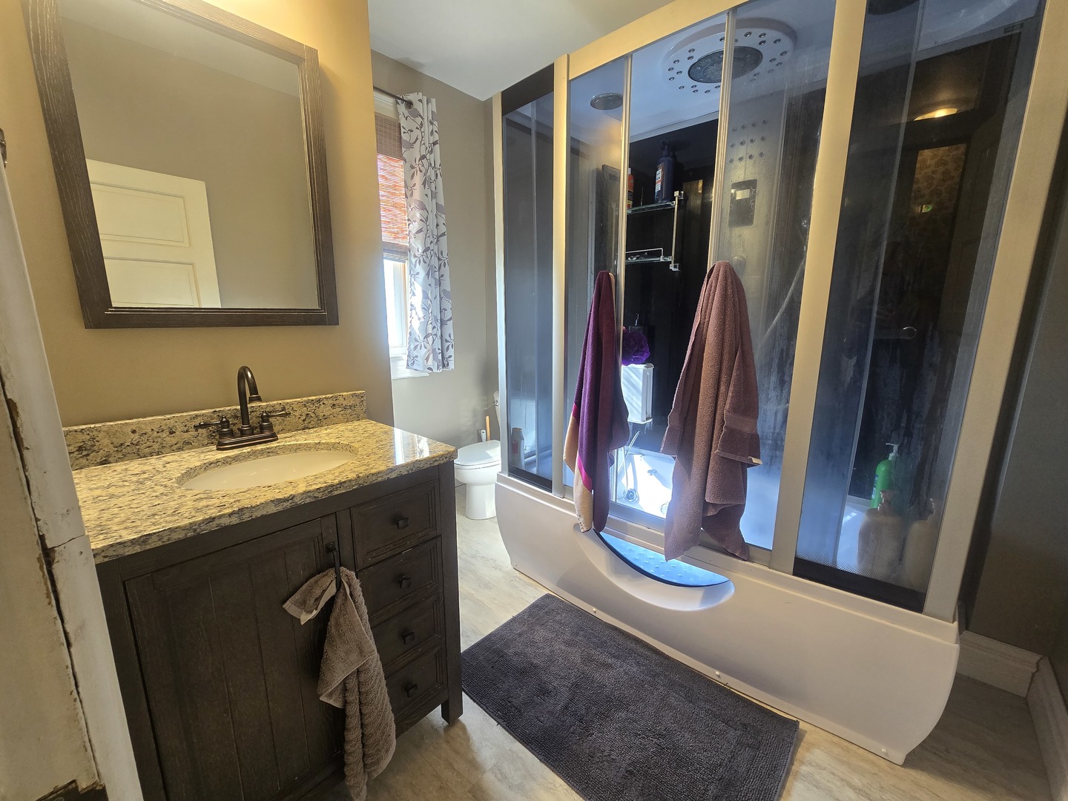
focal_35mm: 13
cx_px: 534
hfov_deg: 106.2
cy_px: 400
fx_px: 401
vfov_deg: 89.9
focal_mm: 2.2
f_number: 2.2
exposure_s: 1/60
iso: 160
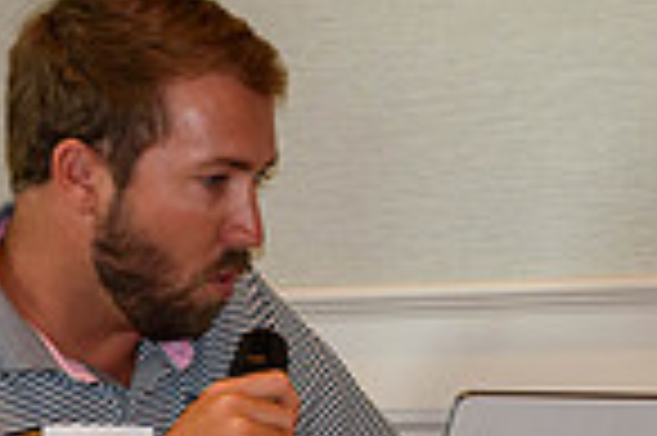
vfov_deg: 5.1
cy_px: 632
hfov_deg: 7.6
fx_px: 4904
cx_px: 644
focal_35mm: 269
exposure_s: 1/80
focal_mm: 45
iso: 800
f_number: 5
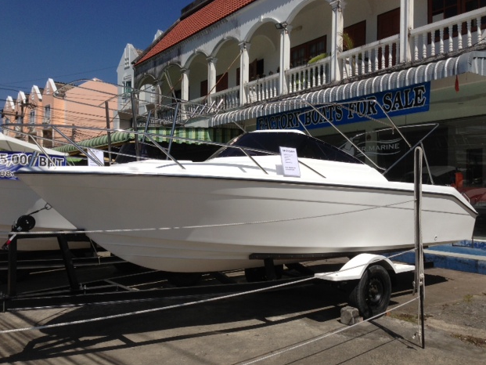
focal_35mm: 34
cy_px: 187
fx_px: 477
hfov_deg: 53.9
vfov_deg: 41.8
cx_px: 243
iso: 50
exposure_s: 1/3623
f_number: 2.4
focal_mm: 4.13
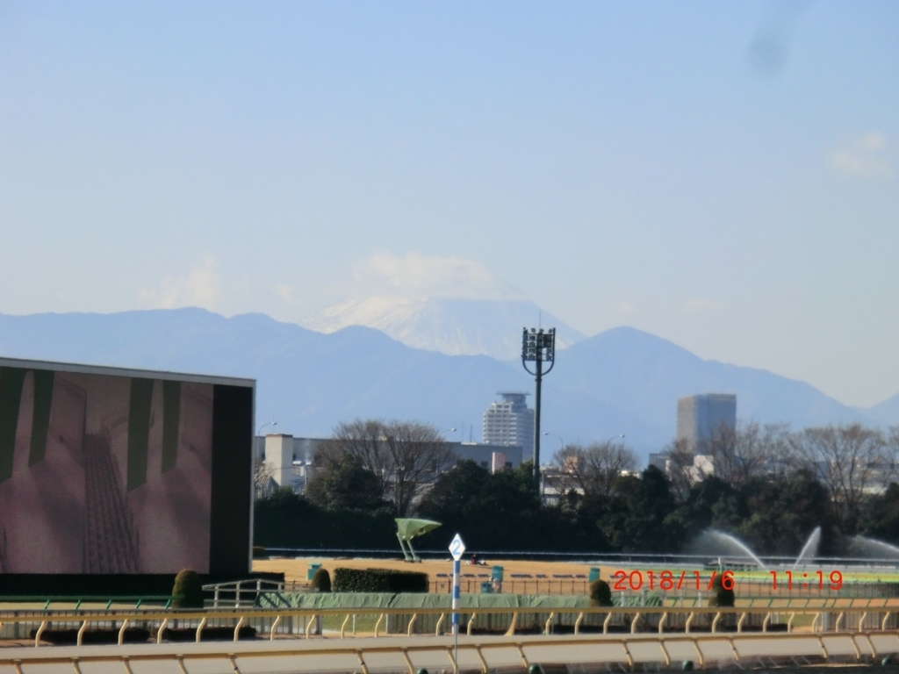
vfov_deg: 6.2
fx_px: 6233
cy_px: 337
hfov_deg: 8.2
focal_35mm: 240
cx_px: 450
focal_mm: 43
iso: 80
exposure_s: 1/500
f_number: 5.7
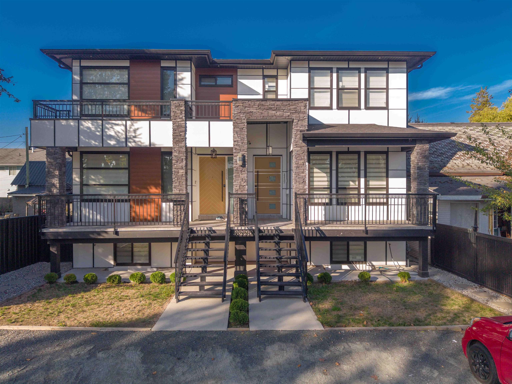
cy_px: 192
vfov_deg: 56.8
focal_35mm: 24
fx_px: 355
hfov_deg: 71.6
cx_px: 256
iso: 100
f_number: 1.8
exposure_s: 1/1000
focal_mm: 8.67
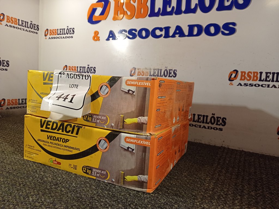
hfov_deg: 63.5
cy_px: 104
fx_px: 225
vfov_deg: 49.7
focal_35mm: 28
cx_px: 140
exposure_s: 1/120
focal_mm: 4.7
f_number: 1.79
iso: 153
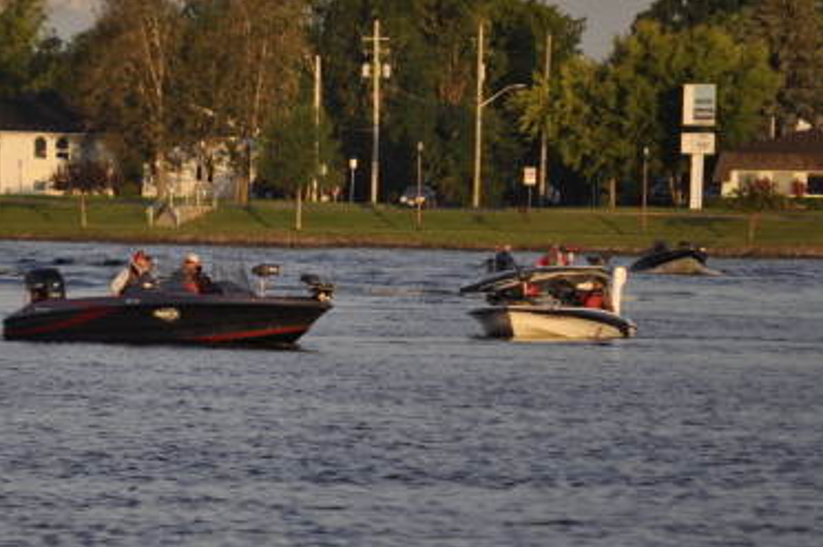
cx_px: 177
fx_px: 14726
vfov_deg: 2.1
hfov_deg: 3.2
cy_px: 322
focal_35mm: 645
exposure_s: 1/1000
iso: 400
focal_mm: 200
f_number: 5.6
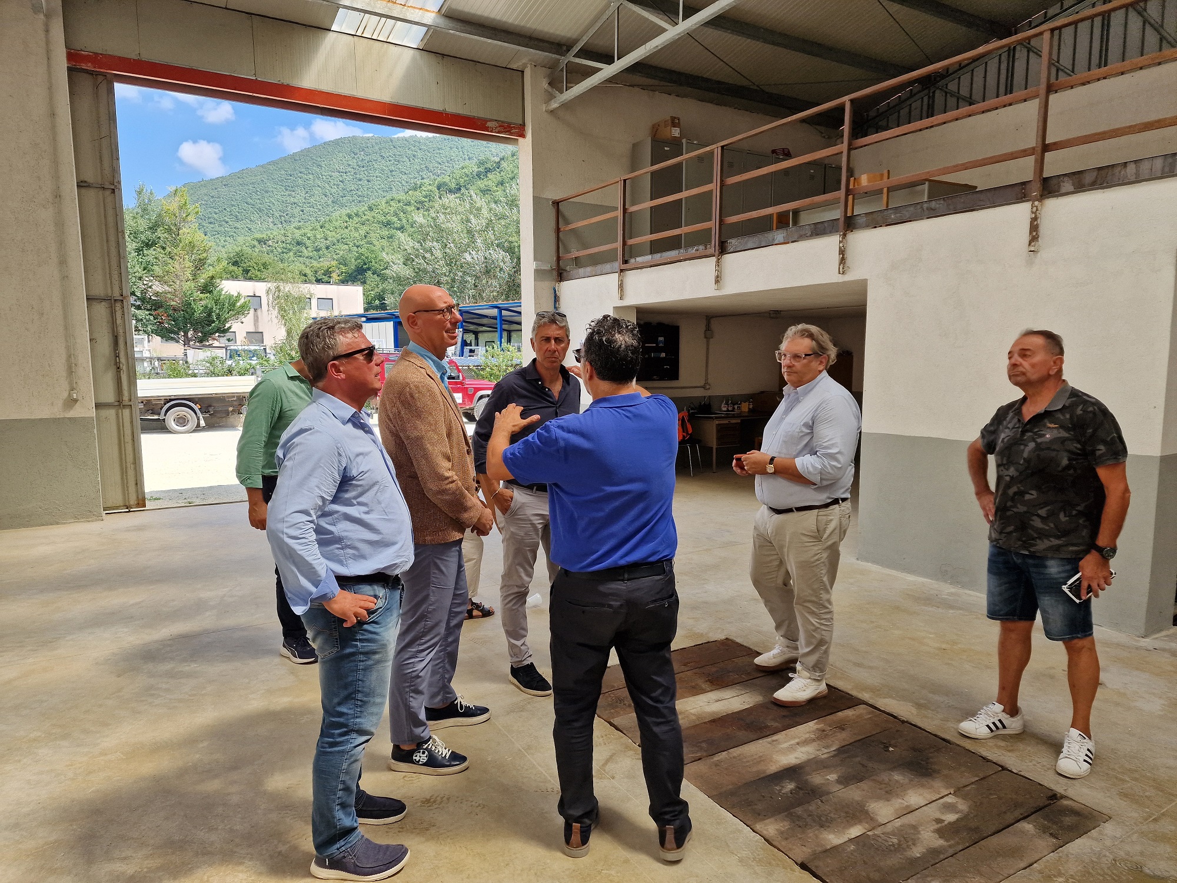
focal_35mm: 23
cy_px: 442
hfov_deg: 73.9
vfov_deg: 58.9
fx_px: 782
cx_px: 588
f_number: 1.8
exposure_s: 1/317
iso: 50
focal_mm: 6.4
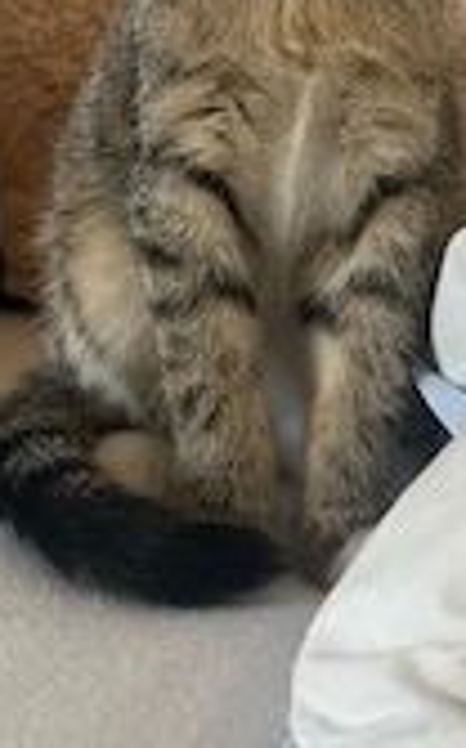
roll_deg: -1.6
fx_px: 1345
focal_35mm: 66
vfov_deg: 29.7
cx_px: 152
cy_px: 67
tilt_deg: -3.4
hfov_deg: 19.6
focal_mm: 5.1
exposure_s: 1/105
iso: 125
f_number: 1.6
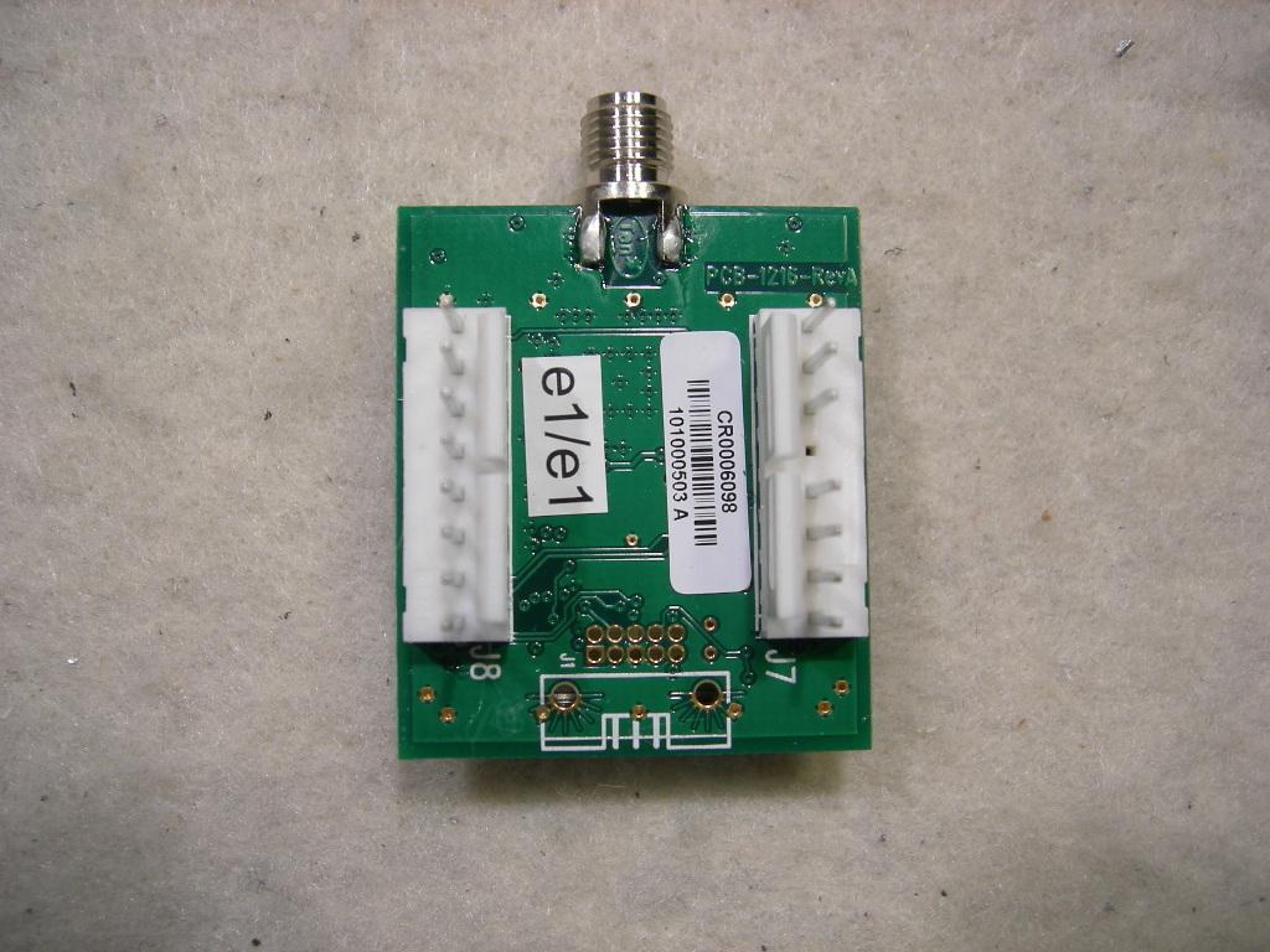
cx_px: 635
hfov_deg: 51.4
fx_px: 1321
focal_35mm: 36
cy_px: 476
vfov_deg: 39.7
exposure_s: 1/55.4
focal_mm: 7.5
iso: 64
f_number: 3
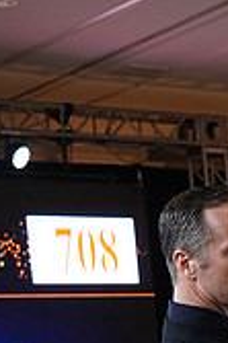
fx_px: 1523
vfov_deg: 12.0
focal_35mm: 160
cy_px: 592
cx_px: 385
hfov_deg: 8.3
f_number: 5.6
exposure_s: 1/200
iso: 5000
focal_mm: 46
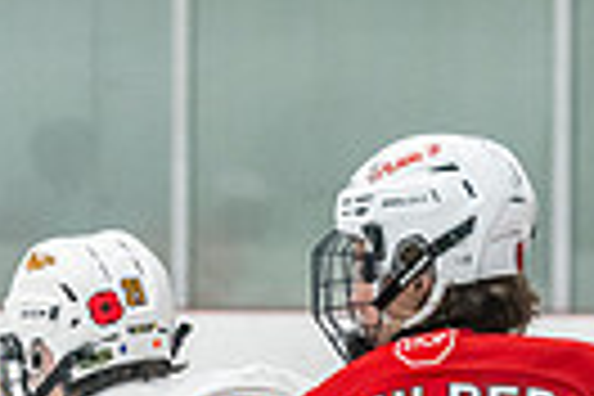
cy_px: 918
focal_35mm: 477
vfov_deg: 2.9
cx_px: 174
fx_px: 7870
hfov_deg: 4.3
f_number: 2.8
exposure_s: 1/800
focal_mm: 85
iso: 3200
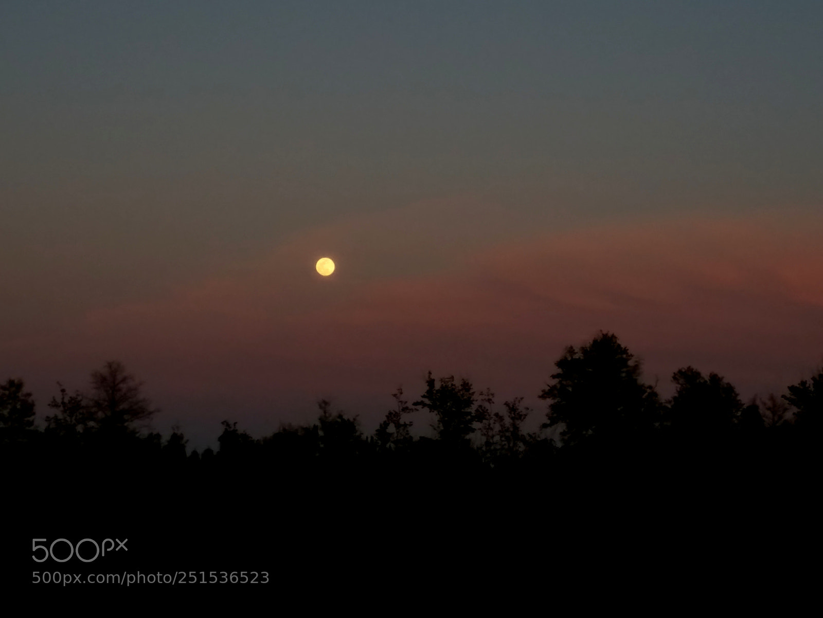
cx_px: 412
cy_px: 309
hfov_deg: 67.3
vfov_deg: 53.1
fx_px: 619
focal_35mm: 26
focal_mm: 4.2
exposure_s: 1/279
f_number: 1.7
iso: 40
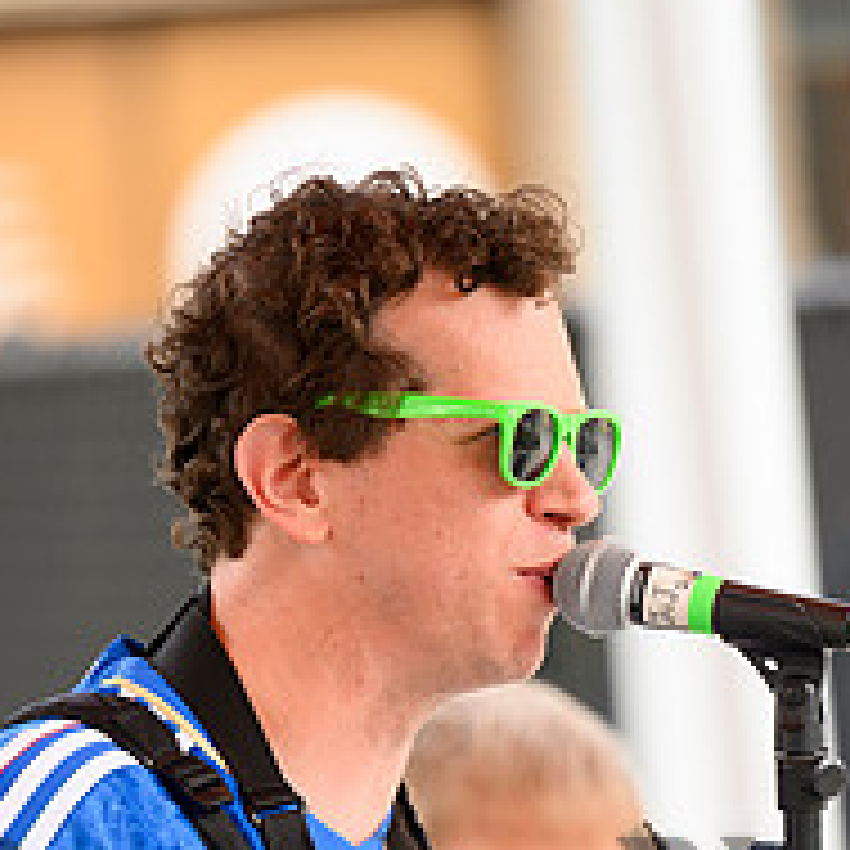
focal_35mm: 354
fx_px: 9834
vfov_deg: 4.9
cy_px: 985
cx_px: 533
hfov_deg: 4.9
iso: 400
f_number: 2.8
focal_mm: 175
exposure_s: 1/800
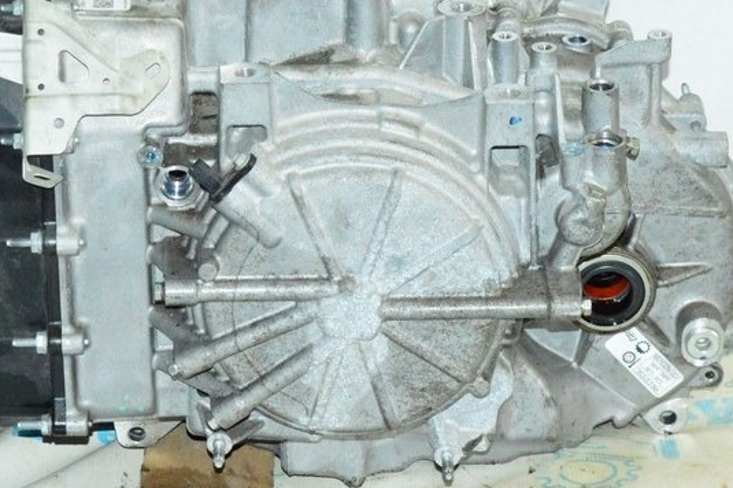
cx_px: 286
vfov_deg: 8.7
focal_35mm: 158
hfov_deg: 13.0
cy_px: 113
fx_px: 3214
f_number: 11
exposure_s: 1/200
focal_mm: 55
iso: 6400
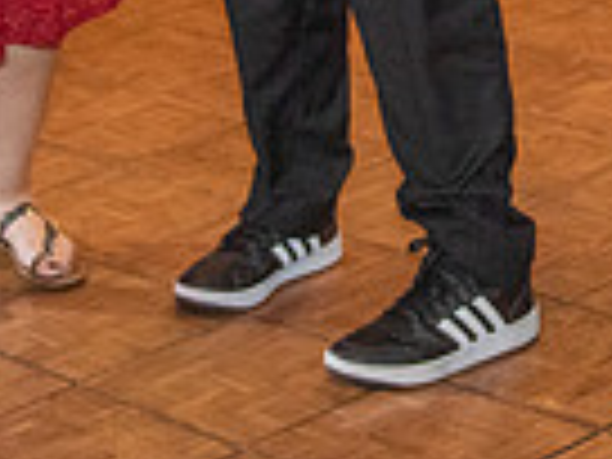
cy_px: -505
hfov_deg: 12.7
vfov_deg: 8.9
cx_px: 491
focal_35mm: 155
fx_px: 2740
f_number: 2.8
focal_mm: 32
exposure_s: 1/160
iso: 1250
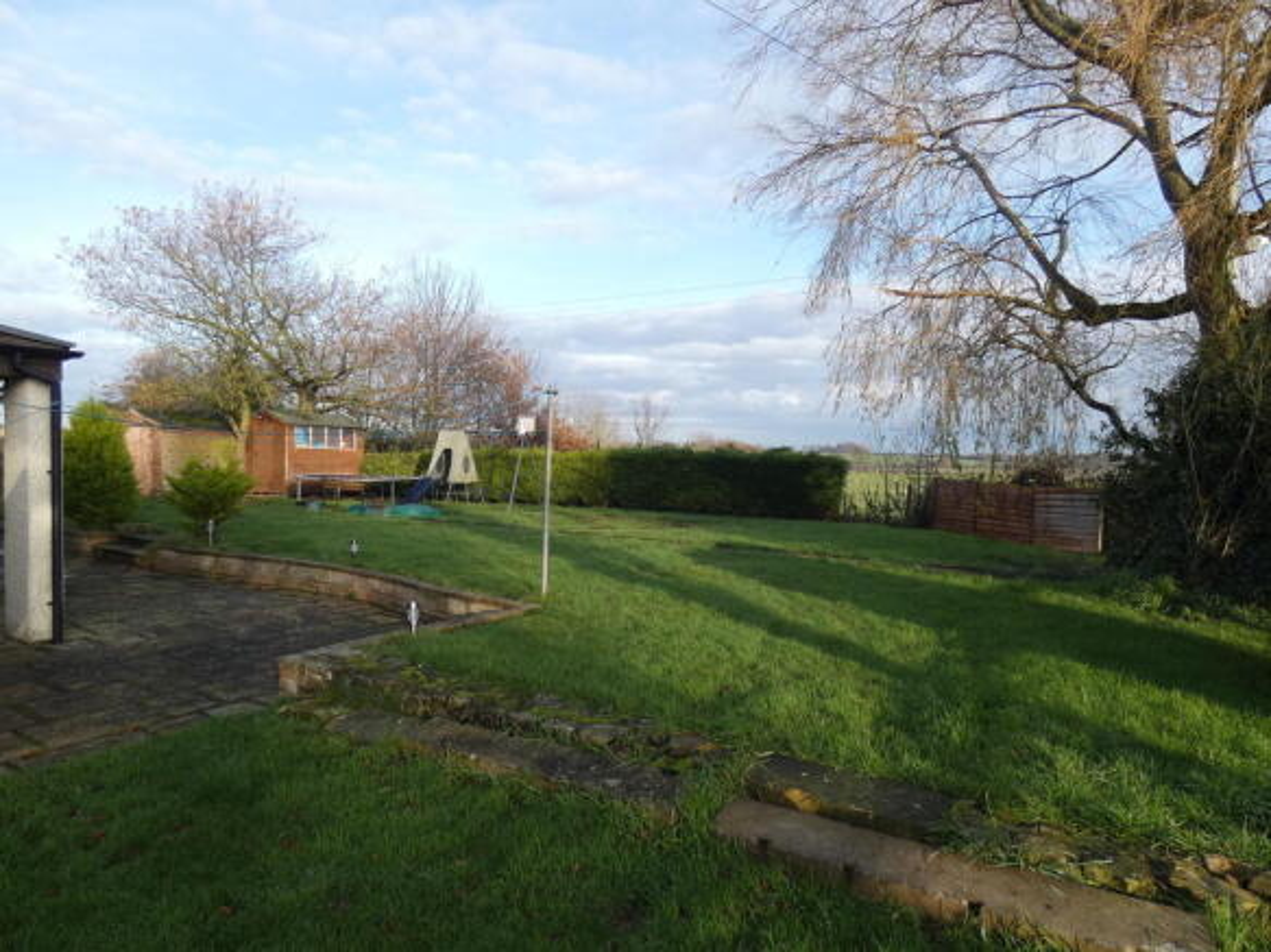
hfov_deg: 81.8
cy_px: 476
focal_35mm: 20
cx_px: 636
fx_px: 734
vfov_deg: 66.0
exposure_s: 1/400
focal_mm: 3.6
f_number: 2.8
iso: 80
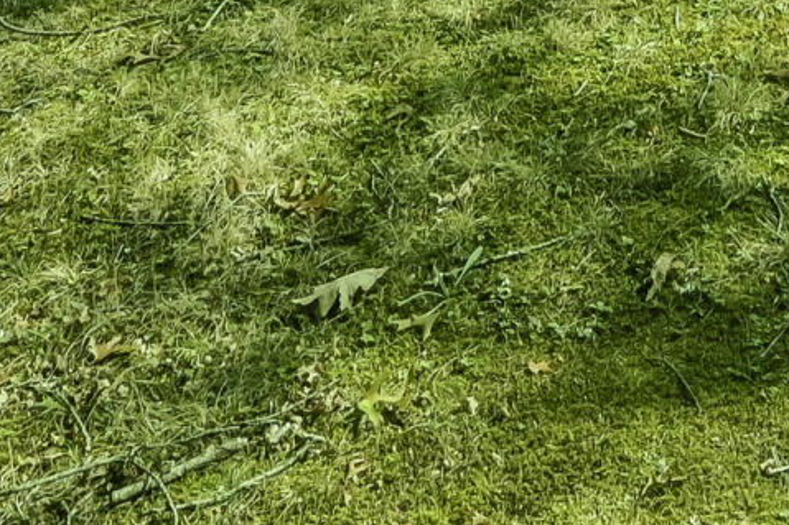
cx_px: 774
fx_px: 2059
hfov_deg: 21.0
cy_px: -997
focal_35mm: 94
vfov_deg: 10.6
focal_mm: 15
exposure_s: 1/200
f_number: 11
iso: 400
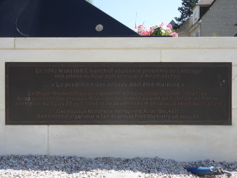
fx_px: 288
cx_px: 118
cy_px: 89
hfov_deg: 44.8
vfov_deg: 34.3
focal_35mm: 42
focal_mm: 7.6
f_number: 4.2
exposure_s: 1/350
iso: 80
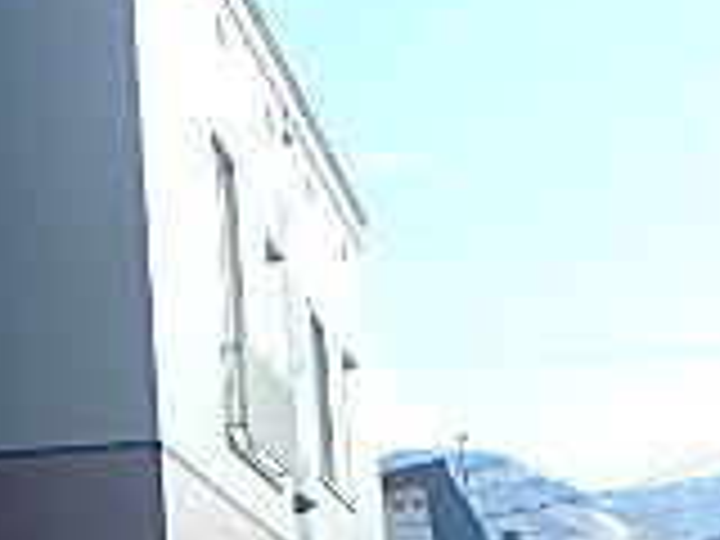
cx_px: -540
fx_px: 2080
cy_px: 405
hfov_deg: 16.7
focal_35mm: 100
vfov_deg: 14.7
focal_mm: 4.5
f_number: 4.1
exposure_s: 1/640
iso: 125
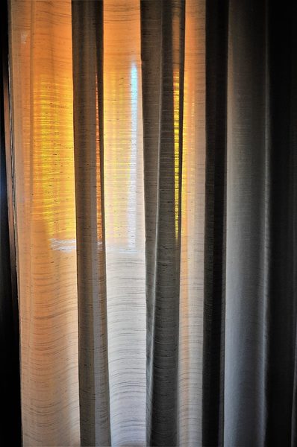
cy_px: 224
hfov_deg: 36.8
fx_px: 447
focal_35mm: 36
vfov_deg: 53.2
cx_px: 148
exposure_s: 1/20
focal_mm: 24
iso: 500
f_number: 2.8
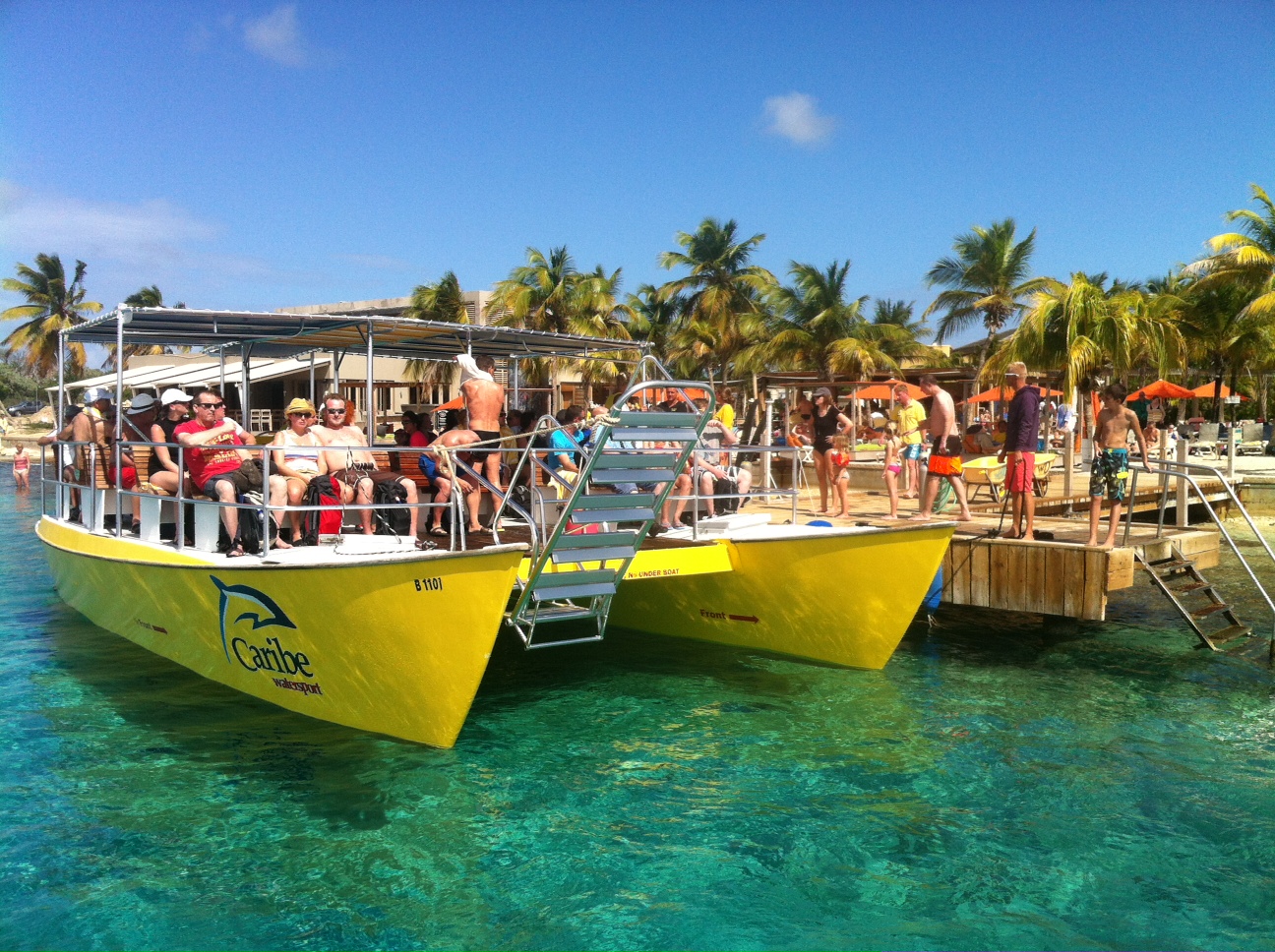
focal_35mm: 35
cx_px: 638
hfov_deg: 52.7
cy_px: 476
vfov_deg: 40.6
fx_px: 1287
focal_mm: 3.85
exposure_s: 1/1774
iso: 80
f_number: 2.8
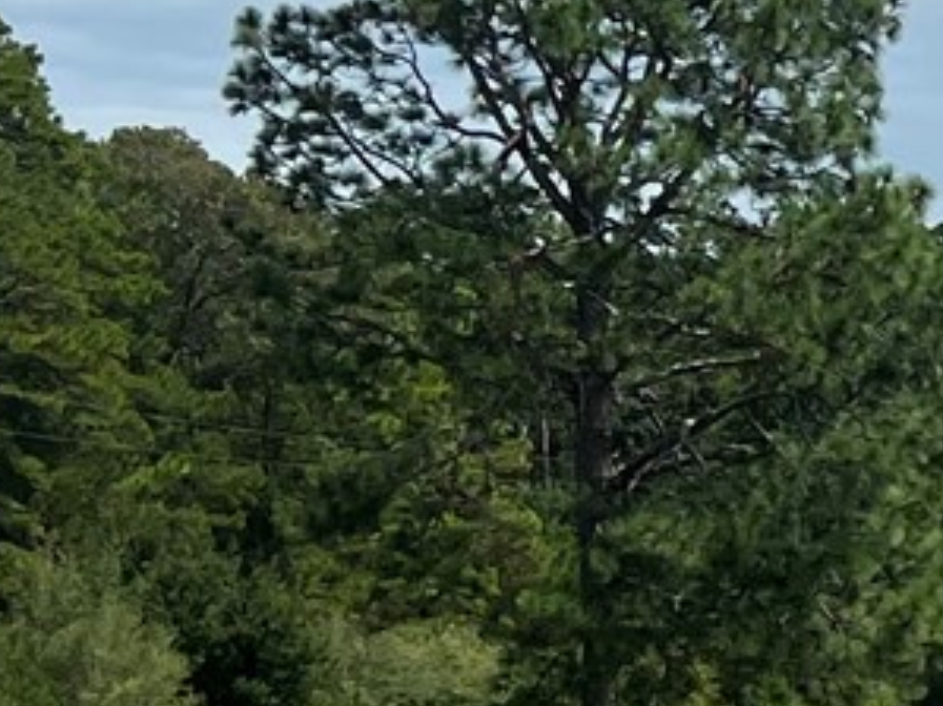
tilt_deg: -0.1
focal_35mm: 178
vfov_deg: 8.3
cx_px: 1971
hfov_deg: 10.2
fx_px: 4847
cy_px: 627
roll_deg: -0.3
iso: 50
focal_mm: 5.7
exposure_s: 1/8000
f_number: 1.5
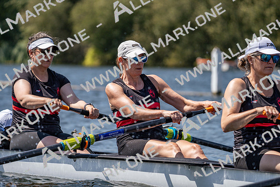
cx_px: 140
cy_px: 94
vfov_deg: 4.8
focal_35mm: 286
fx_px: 2225
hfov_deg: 7.2
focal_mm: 286
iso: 250
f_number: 5.6
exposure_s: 1/2000
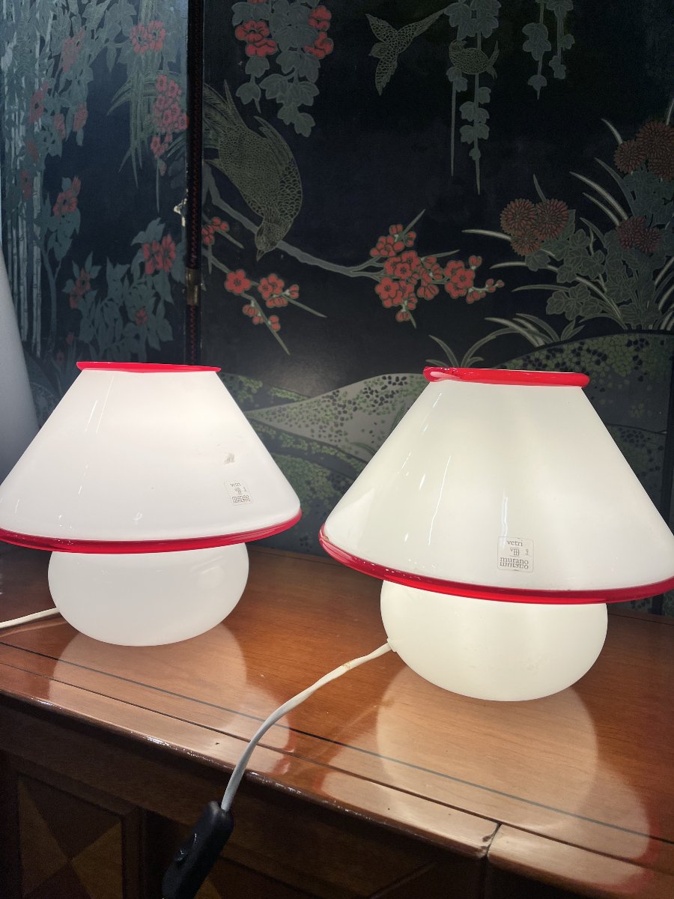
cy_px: 450
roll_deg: -1.4
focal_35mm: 26
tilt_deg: -5.8
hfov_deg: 53.1
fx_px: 675
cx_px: 337
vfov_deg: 67.3
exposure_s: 1/400
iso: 50
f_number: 1.6
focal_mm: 5.1
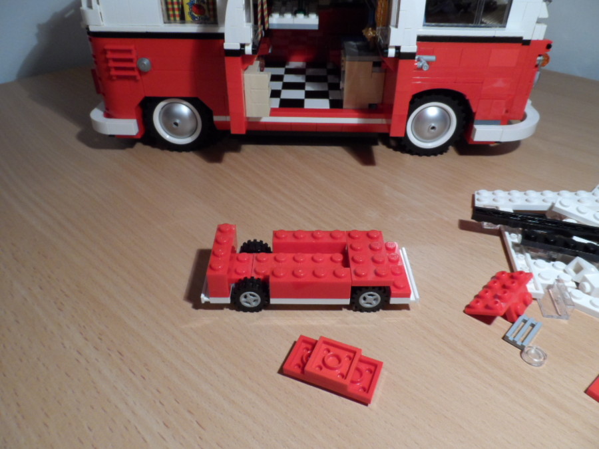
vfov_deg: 56.8
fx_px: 415
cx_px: 300
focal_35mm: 24
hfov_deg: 71.6
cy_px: 224
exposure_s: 1/20
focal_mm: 4
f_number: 3.2
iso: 200
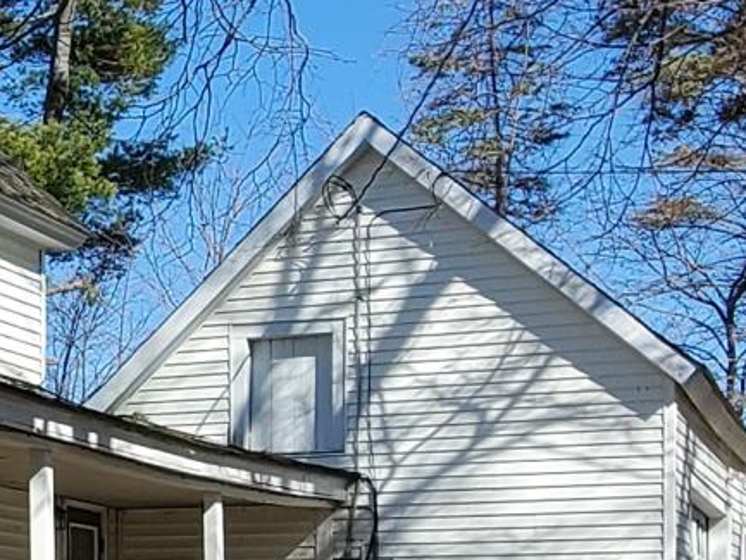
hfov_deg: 20.4
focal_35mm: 90
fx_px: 1940
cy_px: 517
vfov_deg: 16.2
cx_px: -146
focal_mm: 1.8
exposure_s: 1/875
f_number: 2.2
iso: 50
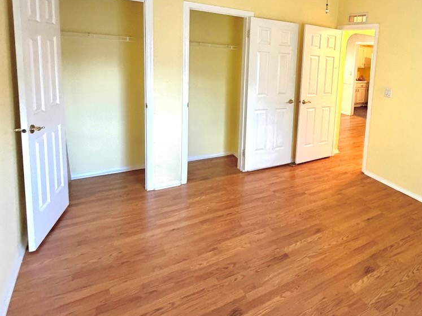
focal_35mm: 24
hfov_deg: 67.1
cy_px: 93
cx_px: 316
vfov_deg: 55.0
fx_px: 293
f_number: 2.2
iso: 500
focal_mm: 2.22
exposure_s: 1/60
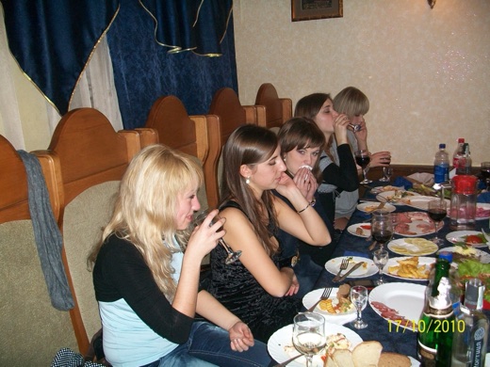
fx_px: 481
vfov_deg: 41.8
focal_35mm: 34
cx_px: 245
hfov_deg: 54.0
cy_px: 184
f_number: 2.8
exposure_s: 1/60
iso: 120
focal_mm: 5.7
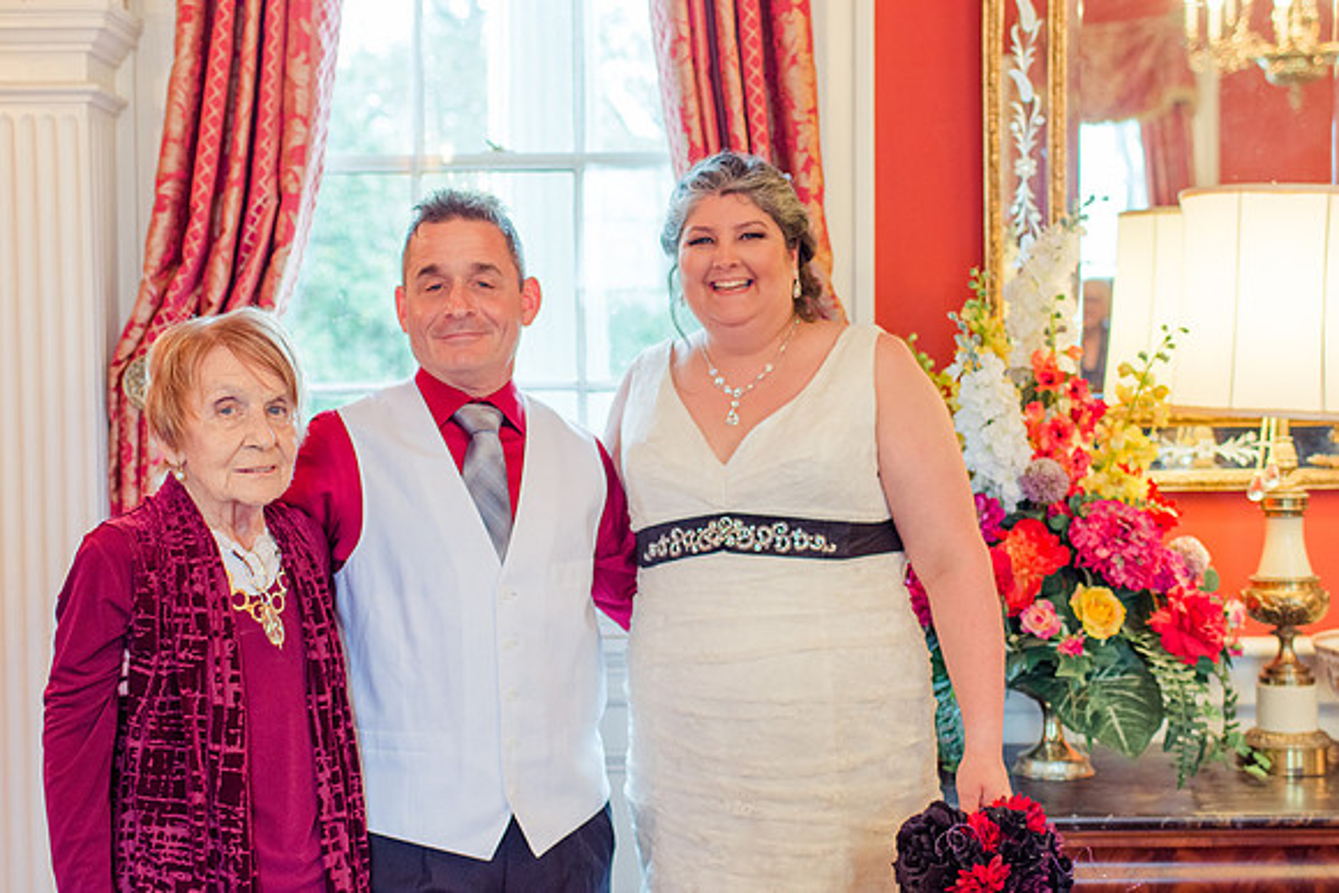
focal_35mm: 52
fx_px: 1953
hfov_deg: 37.8
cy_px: 446
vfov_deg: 25.8
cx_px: 670
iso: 500
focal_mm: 35
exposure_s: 1/125
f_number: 2.2
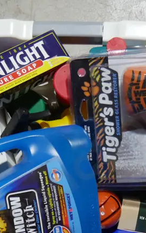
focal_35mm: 70
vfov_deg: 28.8
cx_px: 67
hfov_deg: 18.6
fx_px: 446
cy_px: 180
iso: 250
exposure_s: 1/60
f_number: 3.5
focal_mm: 14
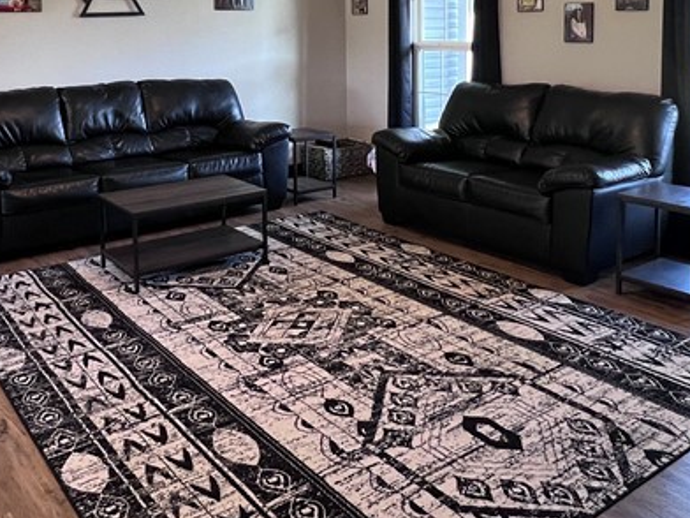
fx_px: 678
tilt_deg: -4.8
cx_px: 312
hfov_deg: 53.9
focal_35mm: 34
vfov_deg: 39.6
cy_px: 83
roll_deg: +0.5
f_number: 1.8
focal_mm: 1.57
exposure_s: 1/60
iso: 250
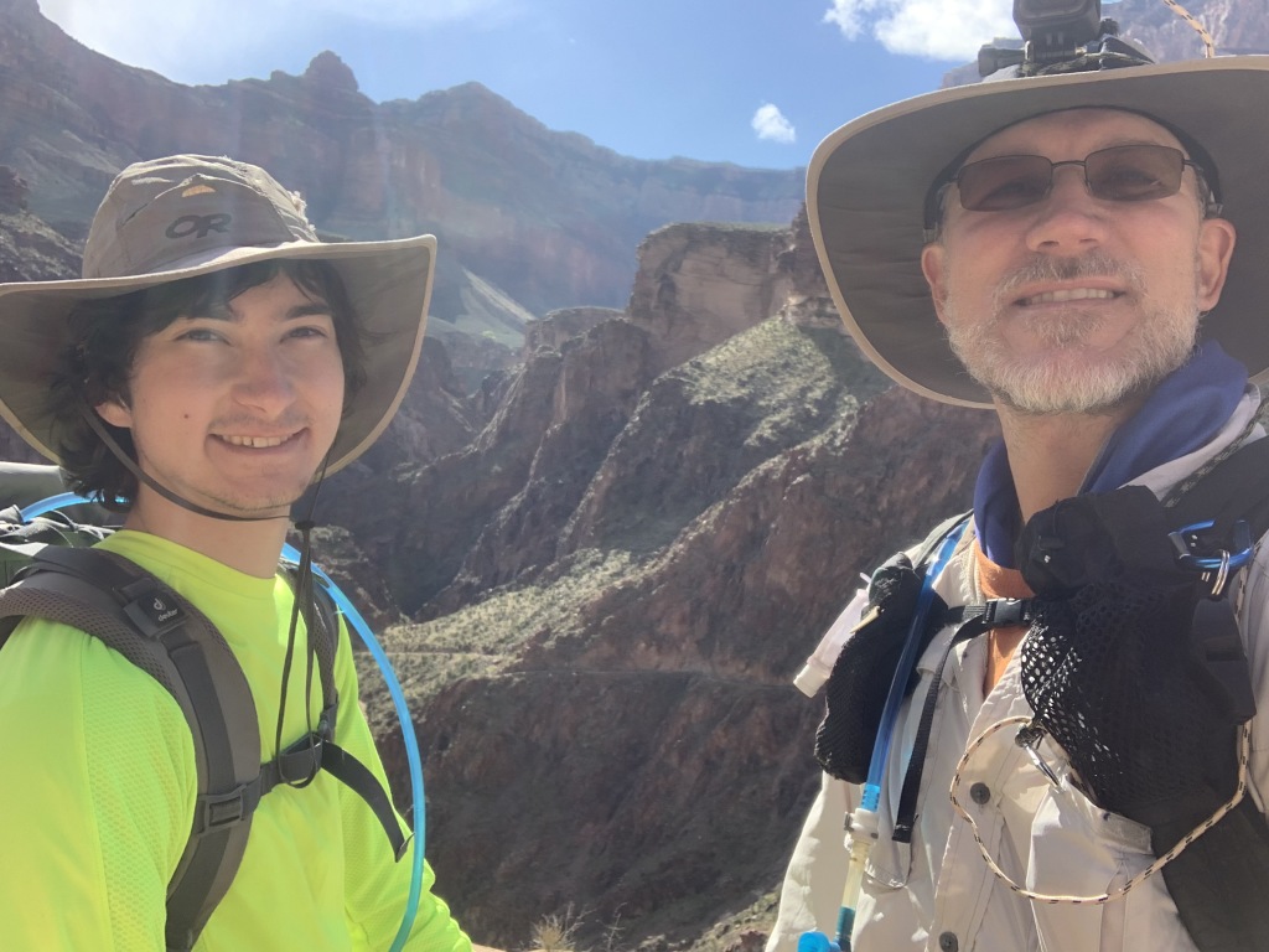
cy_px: 476
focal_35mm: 32
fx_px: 1173
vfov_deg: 44.2
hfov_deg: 56.8
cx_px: 634
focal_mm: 2.87
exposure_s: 1/416
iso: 16
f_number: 2.2
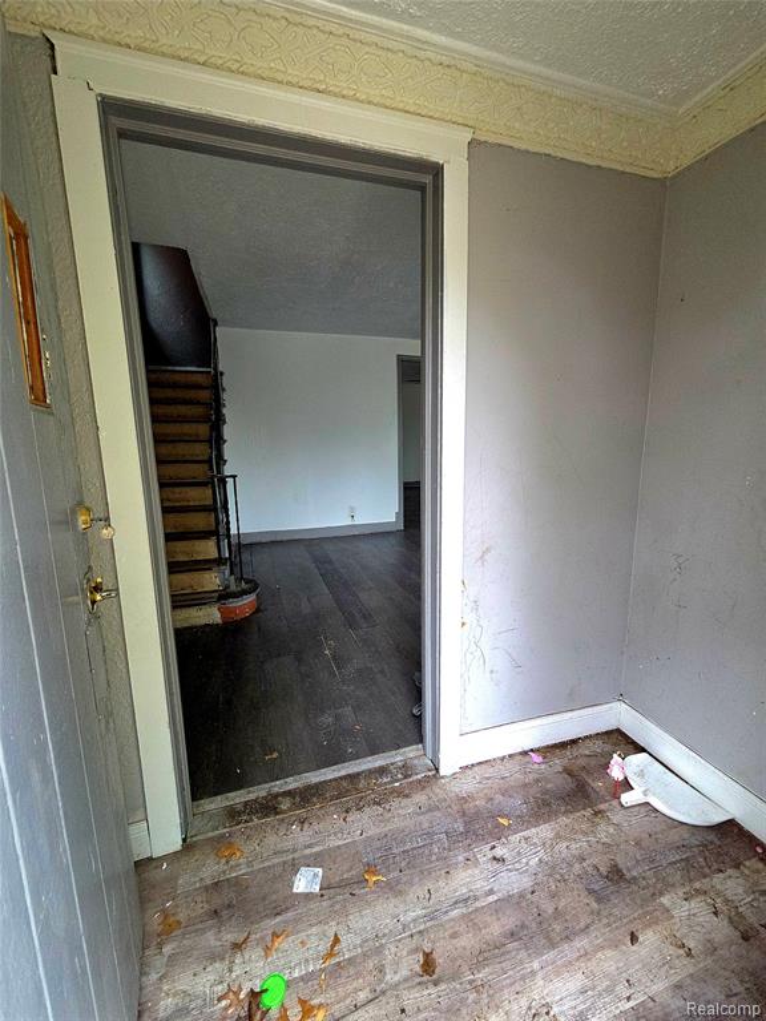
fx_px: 384
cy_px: 510
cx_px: 383
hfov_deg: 89.9
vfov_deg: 106.2
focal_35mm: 13
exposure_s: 1/60.2
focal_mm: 2.2
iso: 100
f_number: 2.2
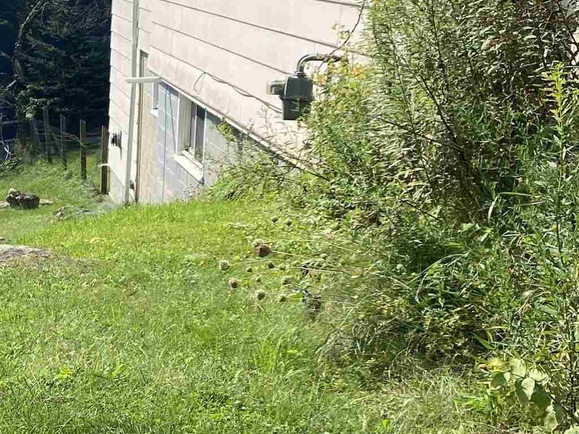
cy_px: 287
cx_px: -226
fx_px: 1305
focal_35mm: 78
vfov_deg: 18.8
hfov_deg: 21.8
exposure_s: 1/2571
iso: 32
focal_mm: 4.25
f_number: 1.8
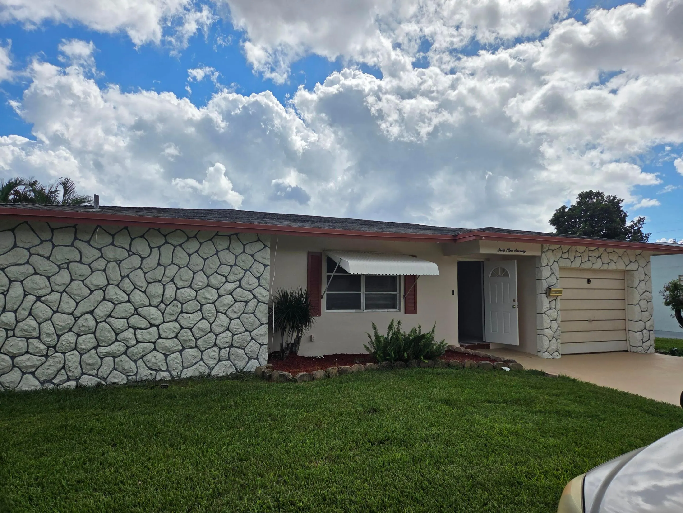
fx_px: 454
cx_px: 342
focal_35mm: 23
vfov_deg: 58.9
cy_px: 256
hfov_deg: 73.9
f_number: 1.8
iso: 64
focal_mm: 5.4
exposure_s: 1/7891
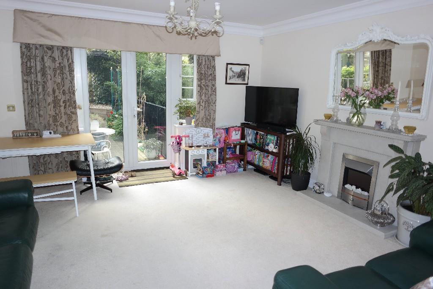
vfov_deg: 53.1
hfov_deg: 73.7
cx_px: 216
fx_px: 289
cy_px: 144
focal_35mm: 24
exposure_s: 1/60
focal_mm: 16
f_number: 2.4
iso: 200
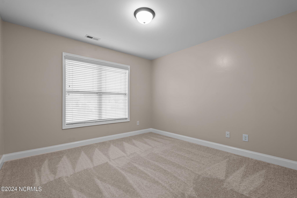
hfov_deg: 95.0
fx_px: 136
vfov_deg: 72.1
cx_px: 148
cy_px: 99
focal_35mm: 16
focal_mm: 16.5
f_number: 8
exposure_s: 1/1.67
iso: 500
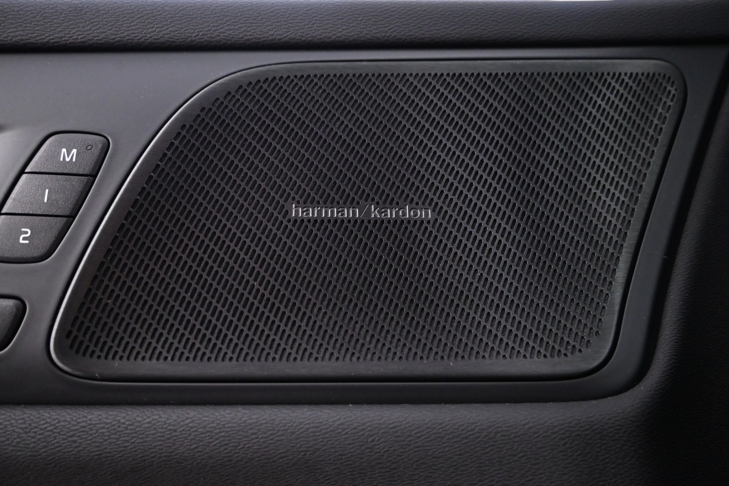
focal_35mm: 28
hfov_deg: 65.9
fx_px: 562
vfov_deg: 46.8
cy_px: 243
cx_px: 364
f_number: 3.8
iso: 3200
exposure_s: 1/20
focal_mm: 18.5
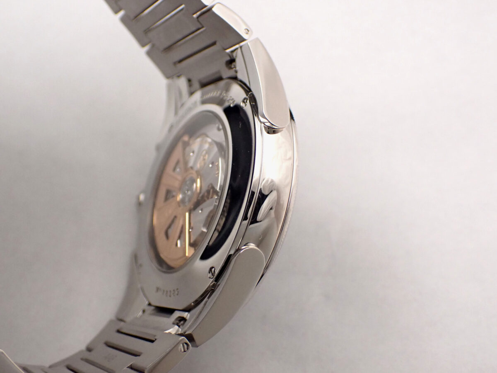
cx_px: 248
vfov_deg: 30.9
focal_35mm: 47
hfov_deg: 40.4
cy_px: 186
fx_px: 675
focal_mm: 8.4
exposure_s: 1/80
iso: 800
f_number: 3.1
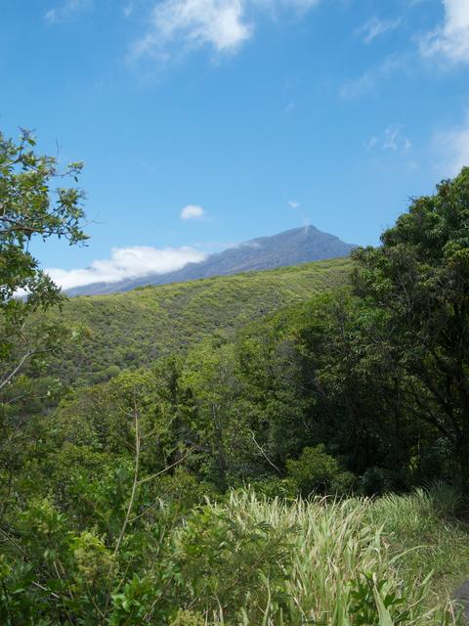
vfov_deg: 49.0
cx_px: 234
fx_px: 686
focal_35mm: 38
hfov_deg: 37.7
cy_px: 313
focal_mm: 8.1
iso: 100
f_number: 3.5
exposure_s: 1/872
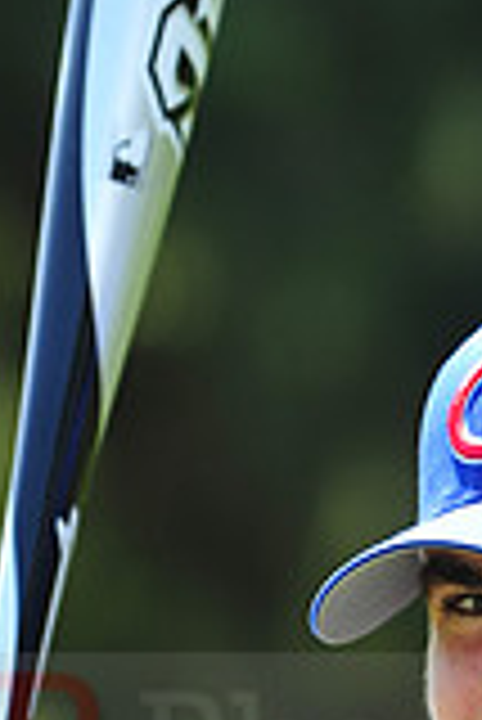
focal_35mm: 723
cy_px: 716
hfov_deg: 1.9
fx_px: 14488
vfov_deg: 2.8
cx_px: 468
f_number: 4.5
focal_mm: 200
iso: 200
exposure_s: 1/400
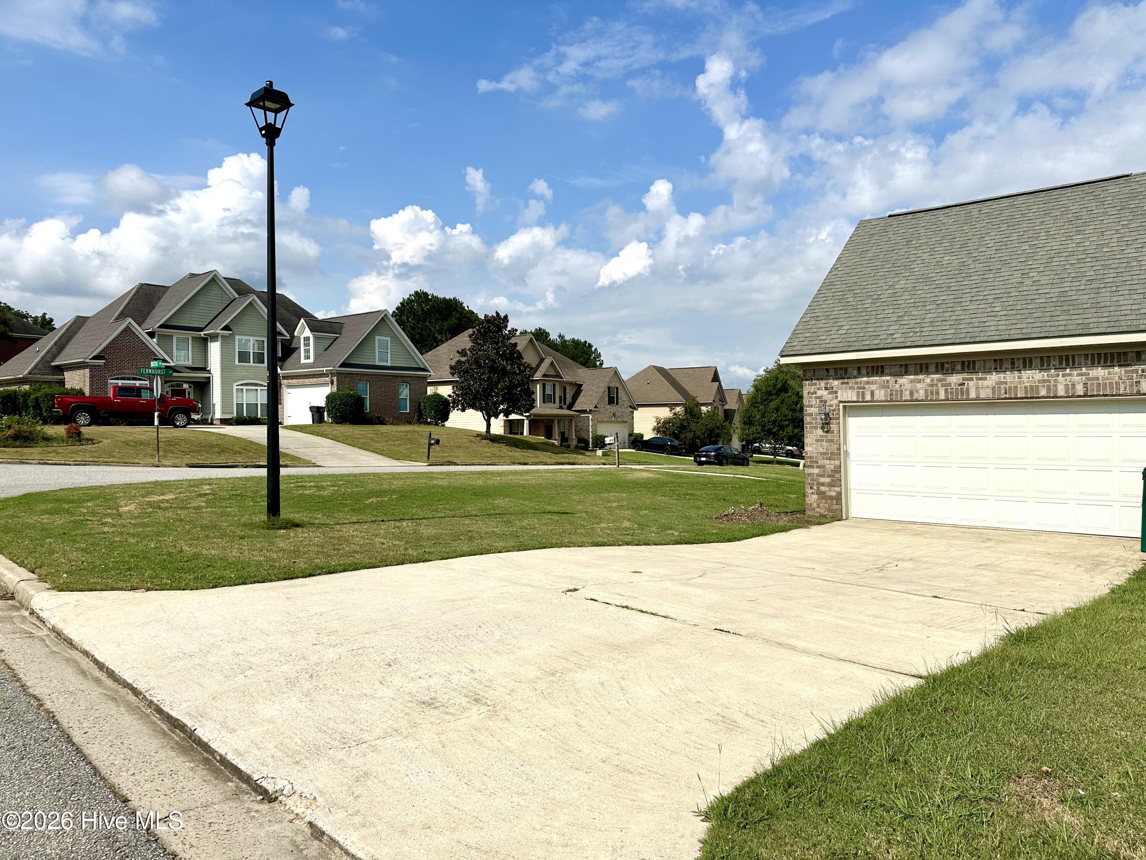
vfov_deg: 56.8
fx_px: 795
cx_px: 573
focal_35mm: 24
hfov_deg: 71.6
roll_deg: +0.1
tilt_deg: +0.5
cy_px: 430
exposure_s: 1/12048
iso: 80
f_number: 1.78
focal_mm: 6.86
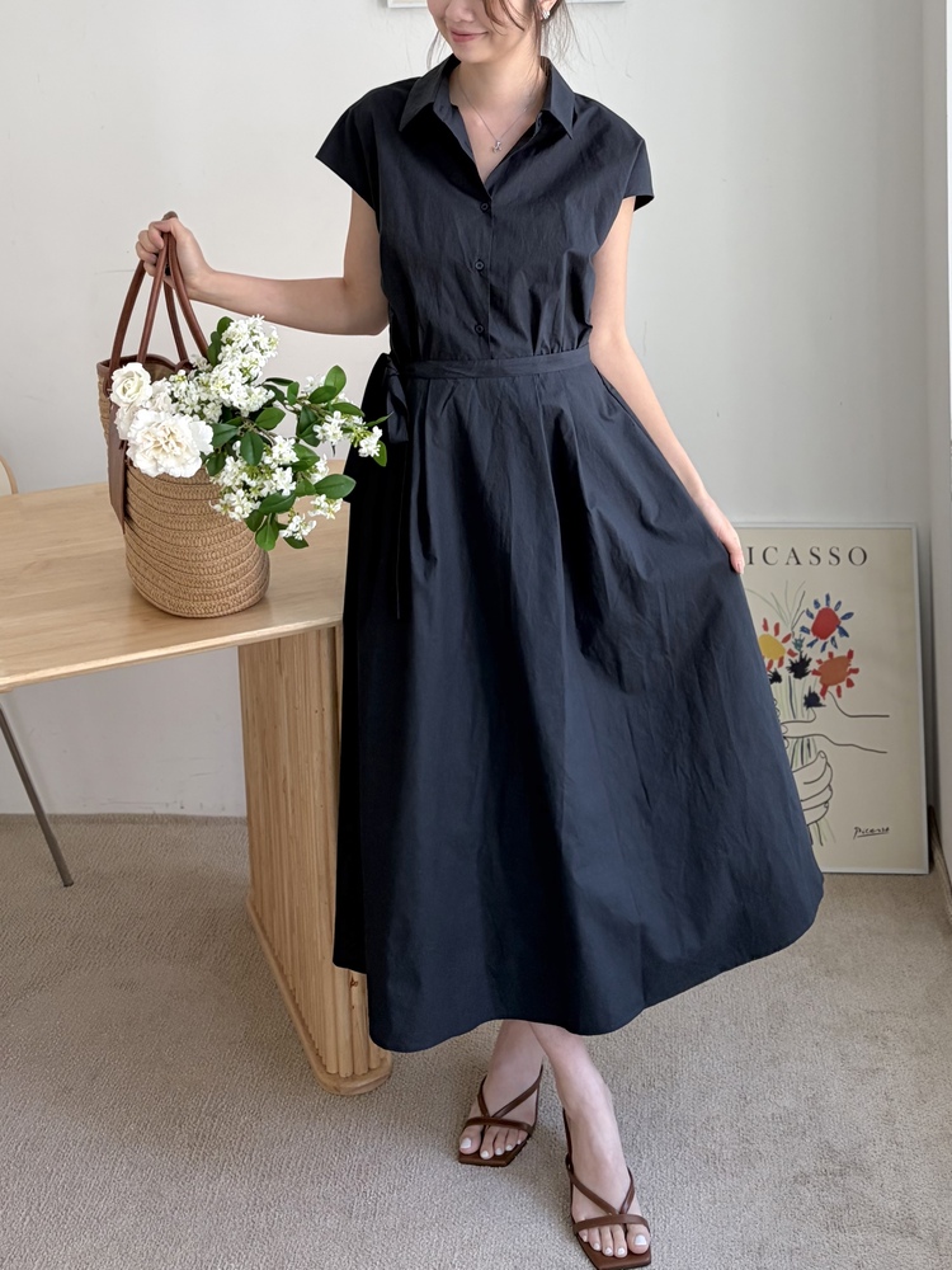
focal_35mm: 26
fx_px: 953
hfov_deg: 53.1
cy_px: 635
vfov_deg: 67.3
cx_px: 476
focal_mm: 5.96
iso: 100
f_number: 1.6
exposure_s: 1/122
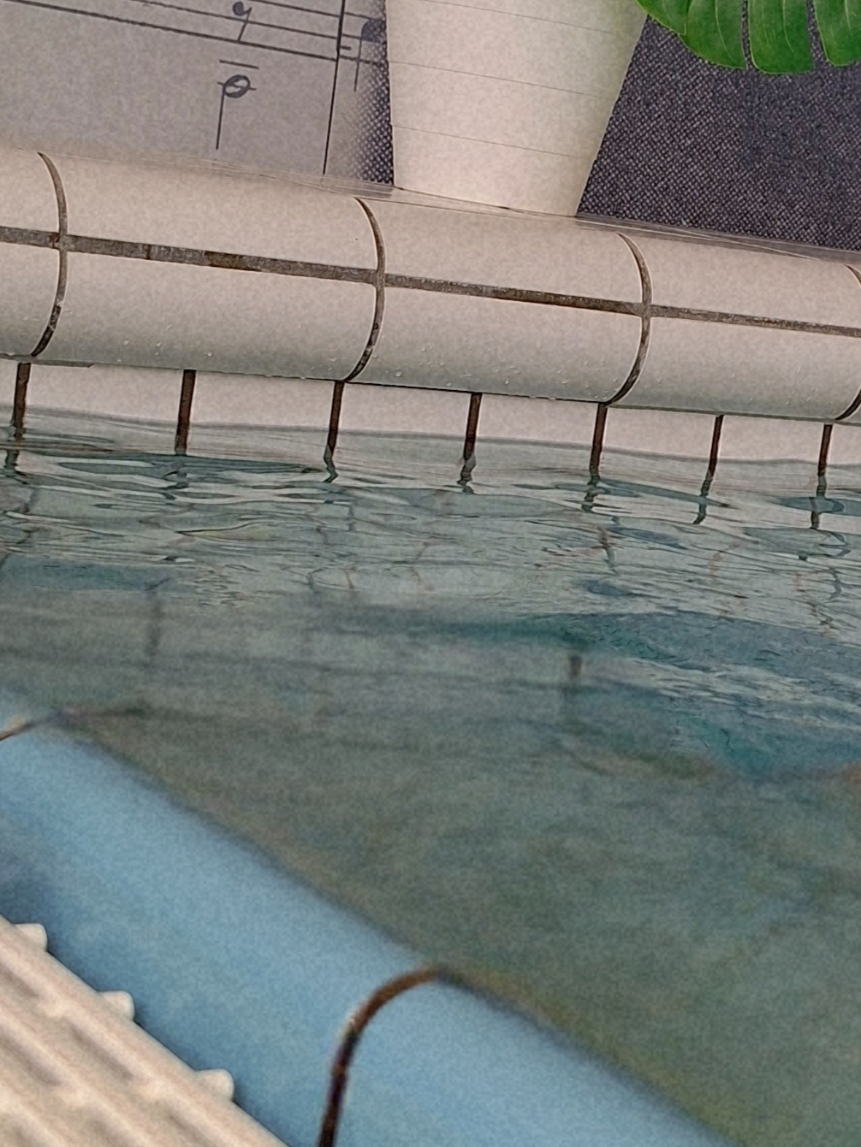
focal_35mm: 49
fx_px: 1625
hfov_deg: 27.9
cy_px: -28
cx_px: 867
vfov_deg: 34.9
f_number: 1.8
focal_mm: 5.54
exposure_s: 1/50
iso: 80
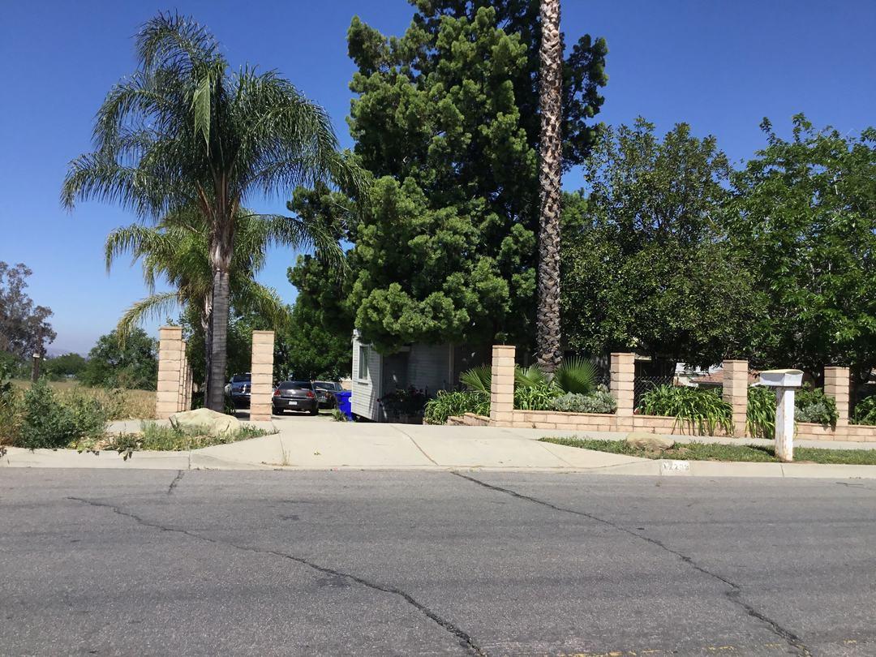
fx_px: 784
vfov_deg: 45.4
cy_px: 328
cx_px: 438
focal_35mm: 31
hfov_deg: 58.4
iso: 25
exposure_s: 1/1894
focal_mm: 3.3
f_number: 2.4
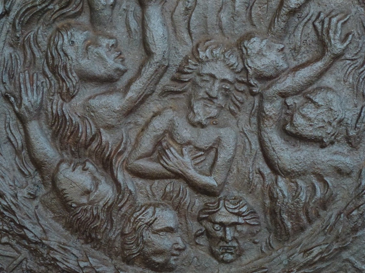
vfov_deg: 20.7
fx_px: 749
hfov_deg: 27.4
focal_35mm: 71
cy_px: 136
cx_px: 182
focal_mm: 12.7
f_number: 4.7
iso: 400
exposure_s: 1/40
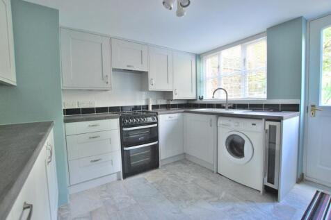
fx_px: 138
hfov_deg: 100.4
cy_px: 110
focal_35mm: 15
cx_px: 166
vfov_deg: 77.3
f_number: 5.6
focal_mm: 10
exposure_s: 1/20
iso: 400
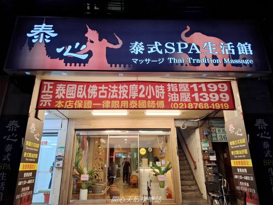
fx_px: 181
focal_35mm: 23
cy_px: 102
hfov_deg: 73.9
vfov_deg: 58.9
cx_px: 136
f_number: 1.8
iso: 200
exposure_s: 1/120
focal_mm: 5.54
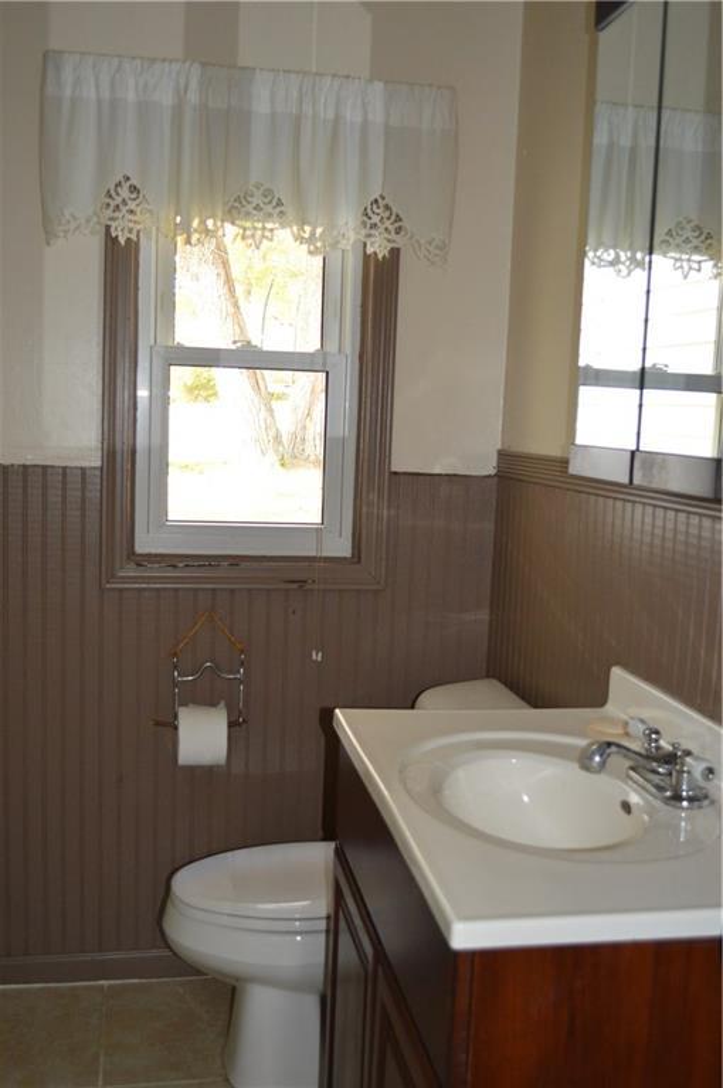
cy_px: 544
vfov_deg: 53.2
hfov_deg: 36.8
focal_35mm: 36
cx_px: 362
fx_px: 1087
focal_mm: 24
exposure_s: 1/60
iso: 900
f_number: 4
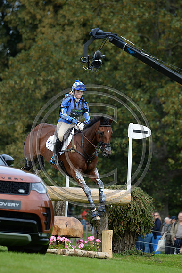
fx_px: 3037
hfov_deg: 3.4
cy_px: 136
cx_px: 91
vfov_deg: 5.2
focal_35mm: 400
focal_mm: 400
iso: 800
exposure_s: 1/1000
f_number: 7.1
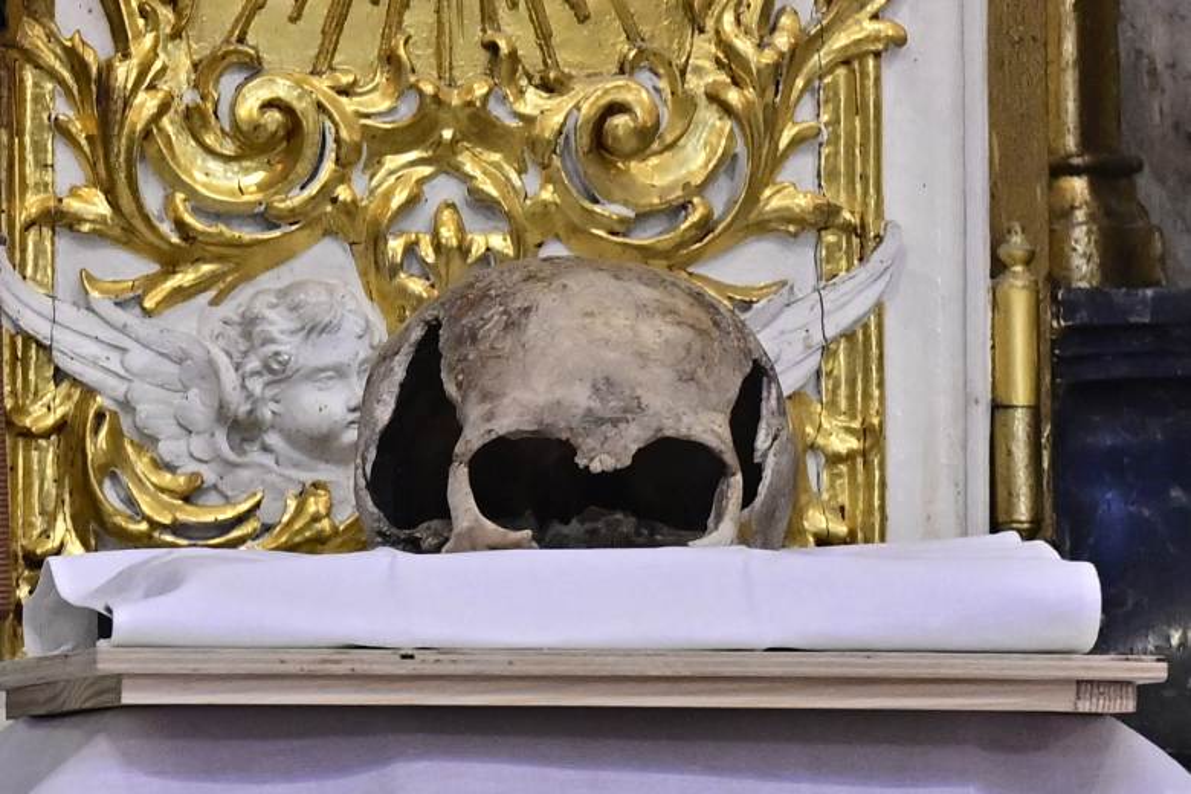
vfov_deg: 4.6
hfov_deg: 6.9
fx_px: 9924
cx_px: 596
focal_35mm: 300
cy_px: 397
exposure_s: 1/100
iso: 900
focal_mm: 200
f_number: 4
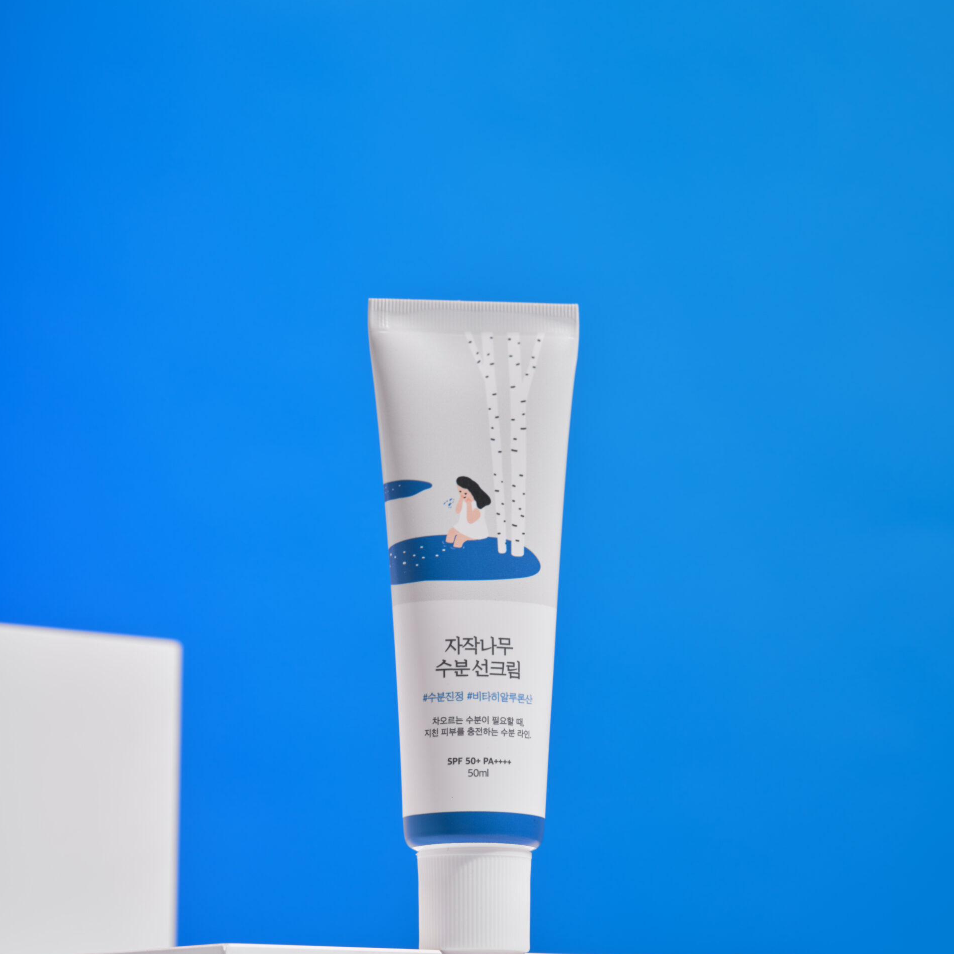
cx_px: 474
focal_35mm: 113
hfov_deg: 15.4
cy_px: 584
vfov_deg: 15.4
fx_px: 3523
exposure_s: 1/125
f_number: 10
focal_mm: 120
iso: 100
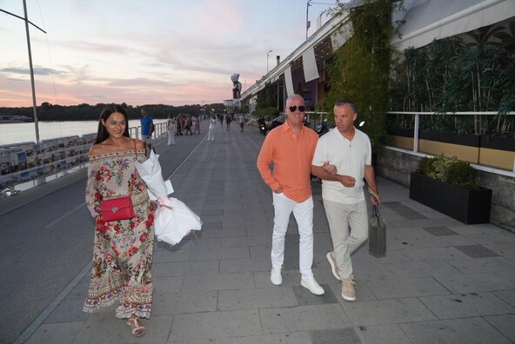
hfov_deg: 73.7
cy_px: 172
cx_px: 258
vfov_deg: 53.2
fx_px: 344
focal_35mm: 24
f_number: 4
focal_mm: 24
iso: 1600
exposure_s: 1/200
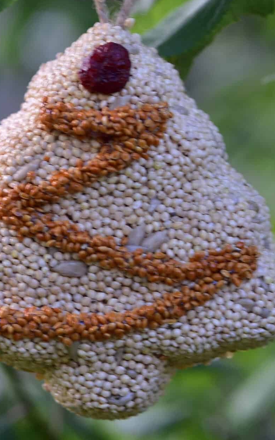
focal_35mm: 219
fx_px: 2626
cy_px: 148
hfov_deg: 6.0
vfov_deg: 9.6
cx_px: 116
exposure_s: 1/100
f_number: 7.1
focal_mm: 105
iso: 400
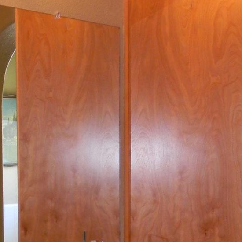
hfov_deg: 19.2
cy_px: 191
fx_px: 712
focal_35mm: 90
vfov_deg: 19.1
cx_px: 67
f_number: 3.5
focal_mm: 5
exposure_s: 1/30
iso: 200
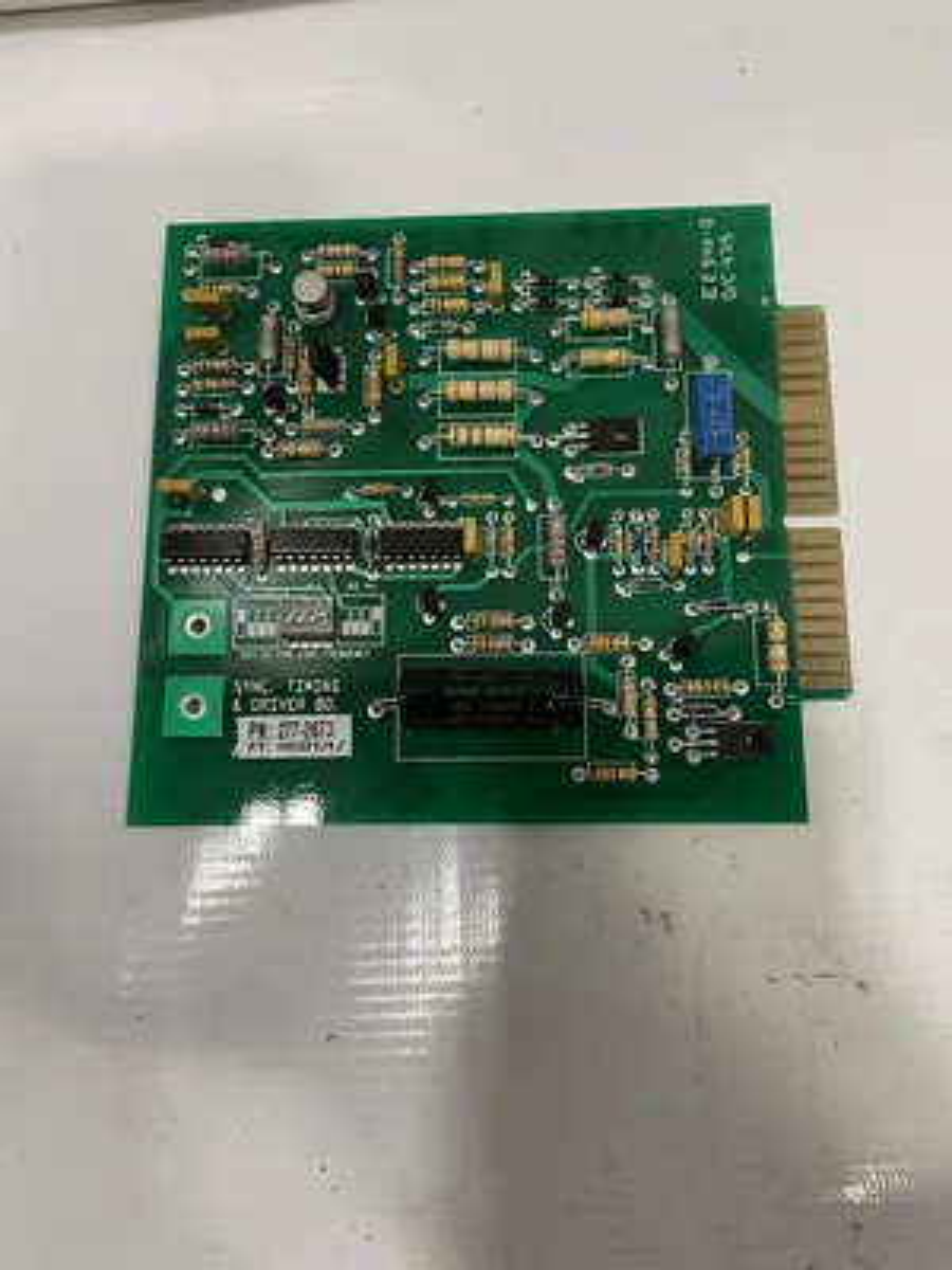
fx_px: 953
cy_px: 635
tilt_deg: -78.4
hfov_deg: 53.1
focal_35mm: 26
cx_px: 476
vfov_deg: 67.3
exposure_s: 1/60
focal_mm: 4.2
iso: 125
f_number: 1.6
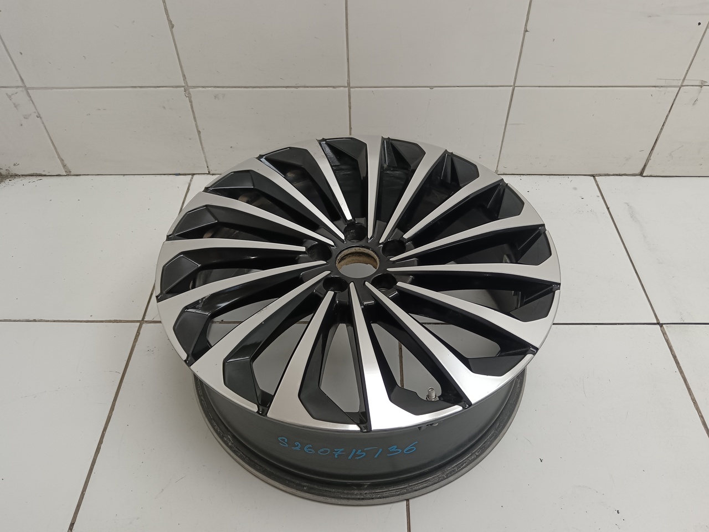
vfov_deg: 51.4
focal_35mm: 27
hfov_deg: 65.3
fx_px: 553
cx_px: 354
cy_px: 266
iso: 346
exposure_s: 1/100
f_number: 1.9
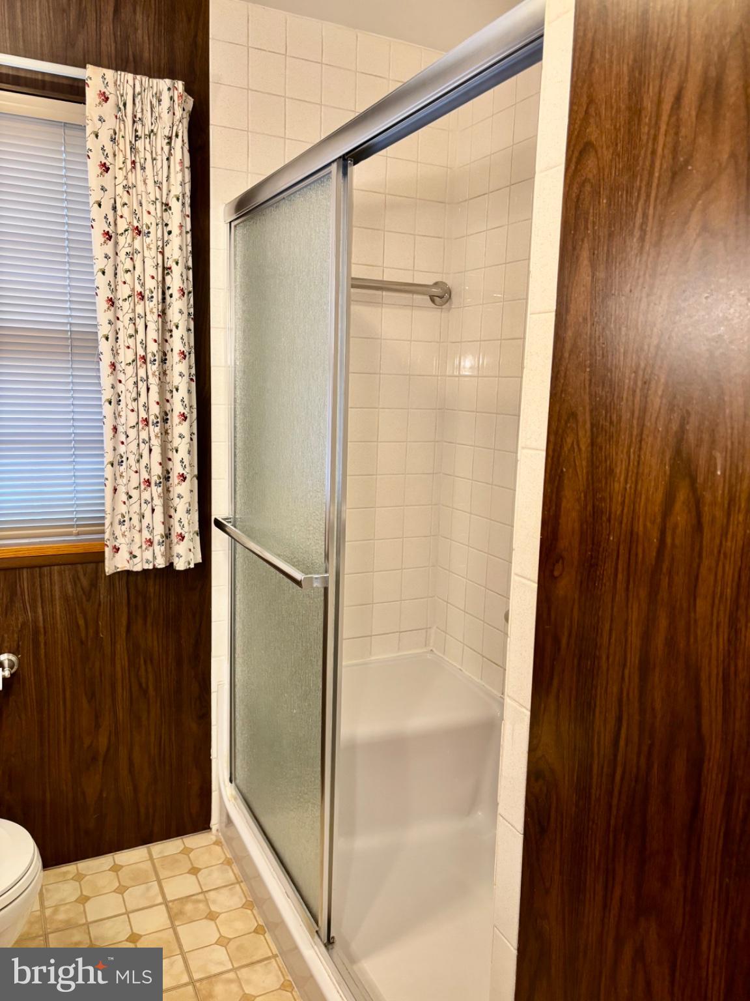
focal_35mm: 26
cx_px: 375
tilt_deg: -8.5
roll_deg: -2.4
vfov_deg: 67.3
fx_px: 751
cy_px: 500
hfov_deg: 53.1
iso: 200
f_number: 1.6
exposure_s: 1/60
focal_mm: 5.96
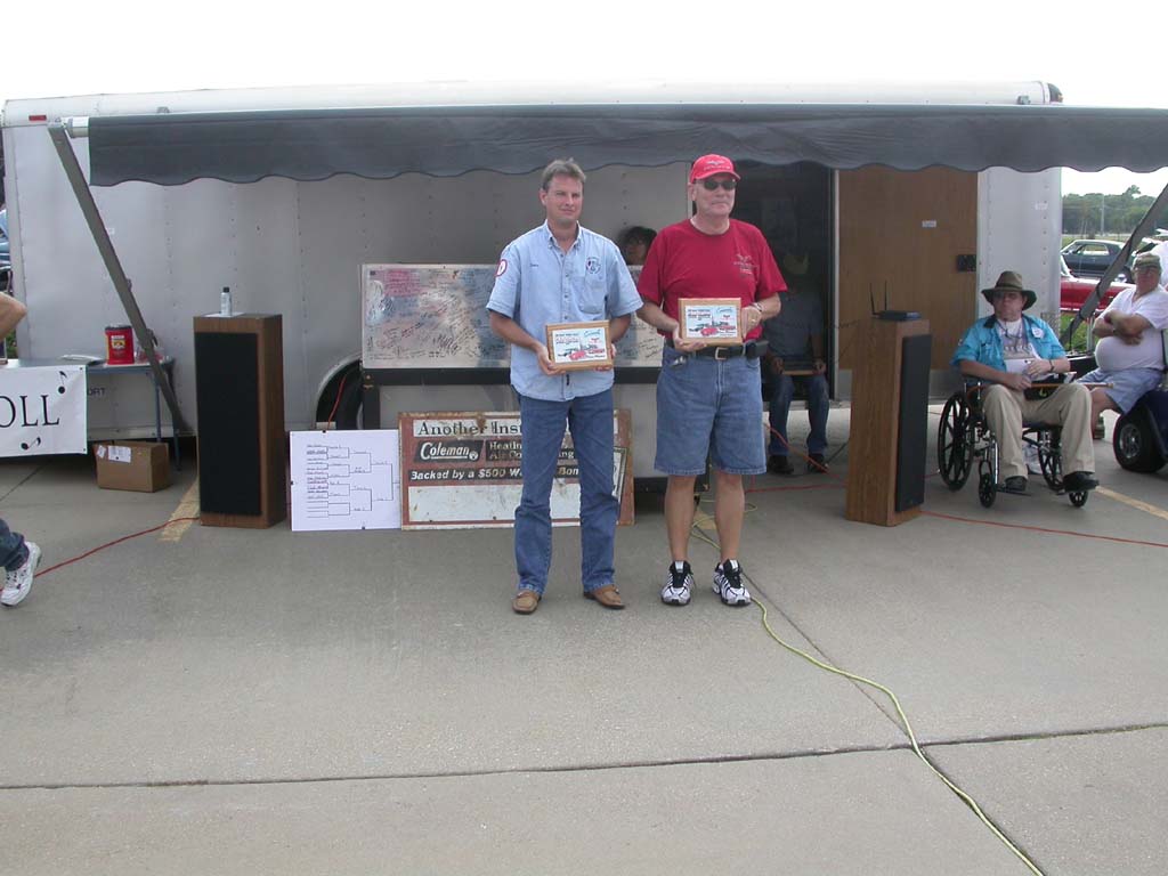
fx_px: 1282
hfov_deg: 49.0
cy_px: 438
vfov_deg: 37.7
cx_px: 584
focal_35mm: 38
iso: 100
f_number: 5.3
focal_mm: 7.85
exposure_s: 1/179
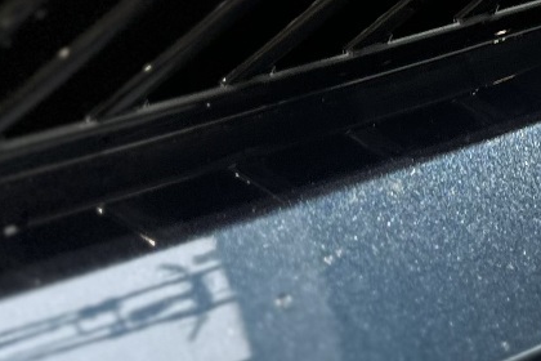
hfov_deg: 17.1
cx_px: 824
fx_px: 1608
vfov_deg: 12.1
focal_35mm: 107
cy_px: -213
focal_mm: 6.86
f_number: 1.78
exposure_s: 1/65
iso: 200
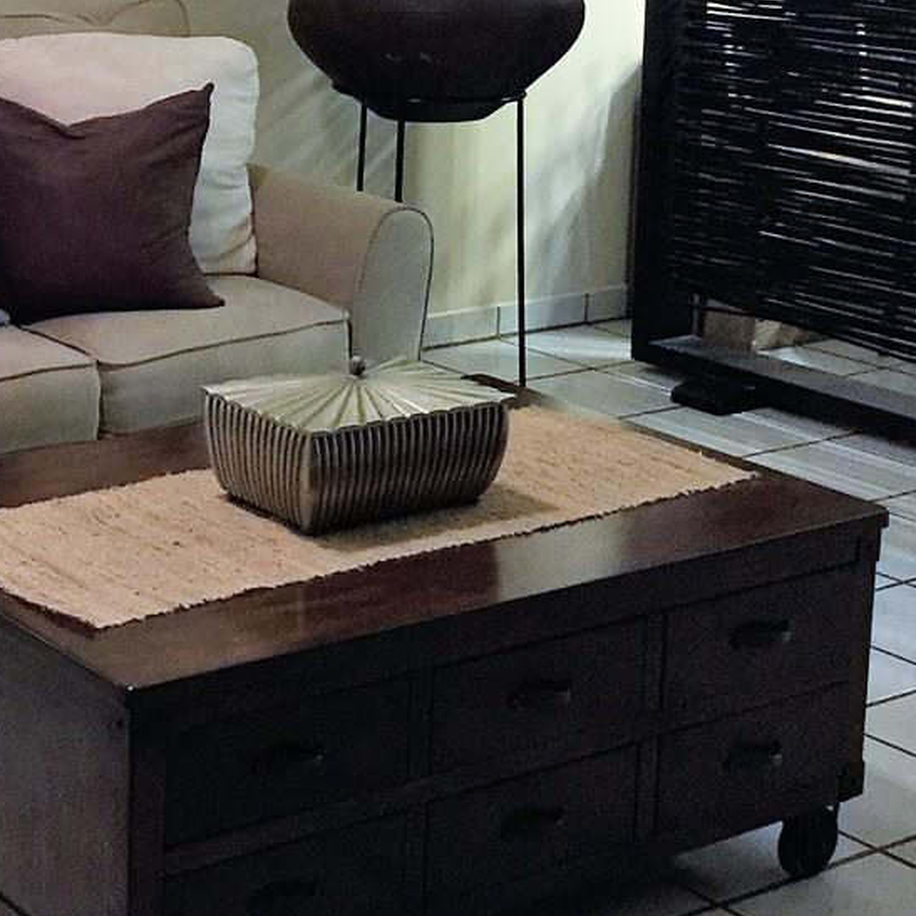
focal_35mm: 75
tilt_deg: -6.1
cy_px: 65
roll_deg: -0.3
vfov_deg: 22.4
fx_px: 2245
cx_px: -209
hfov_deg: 21.3
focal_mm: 4.15
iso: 125
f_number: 2.2
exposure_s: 1/15
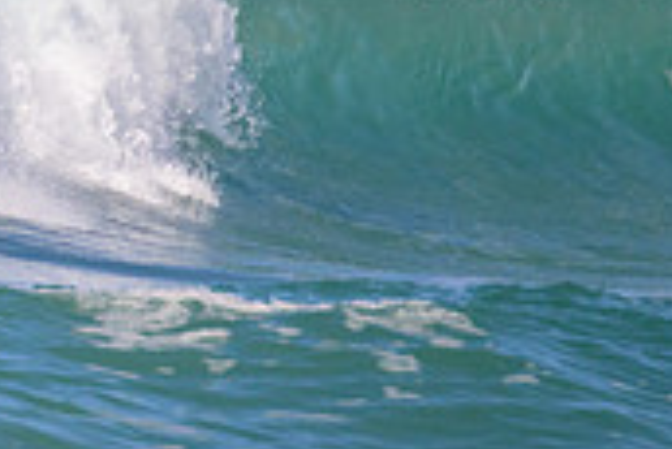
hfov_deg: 0.8
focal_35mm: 2691
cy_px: 18
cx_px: -453
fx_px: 50273
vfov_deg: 0.5
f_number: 11
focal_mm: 800
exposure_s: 1/2000
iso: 1100
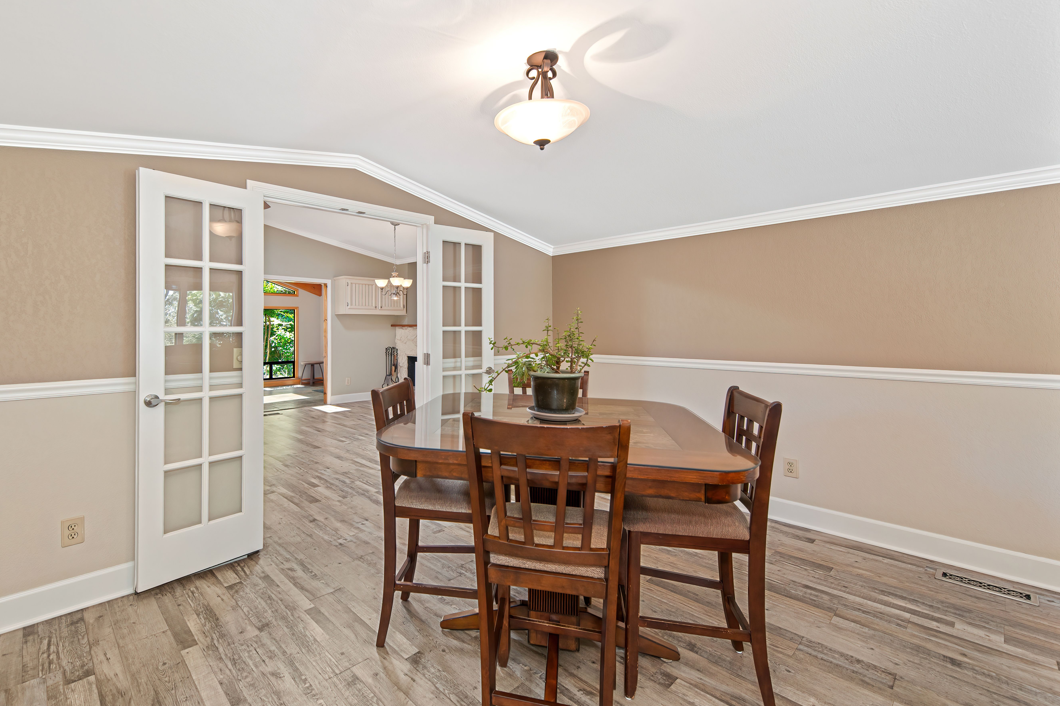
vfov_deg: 73.6
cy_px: 334
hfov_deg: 96.3
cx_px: 464
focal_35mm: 16
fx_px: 471
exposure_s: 1/60
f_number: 4
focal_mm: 14
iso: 560
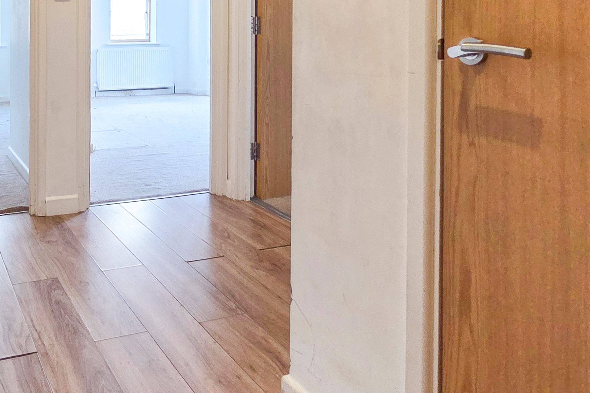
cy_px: 134
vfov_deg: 45.7
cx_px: 159
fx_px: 459
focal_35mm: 28
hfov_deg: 62.3
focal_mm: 2.2
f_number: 2.2
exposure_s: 1/50
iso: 400
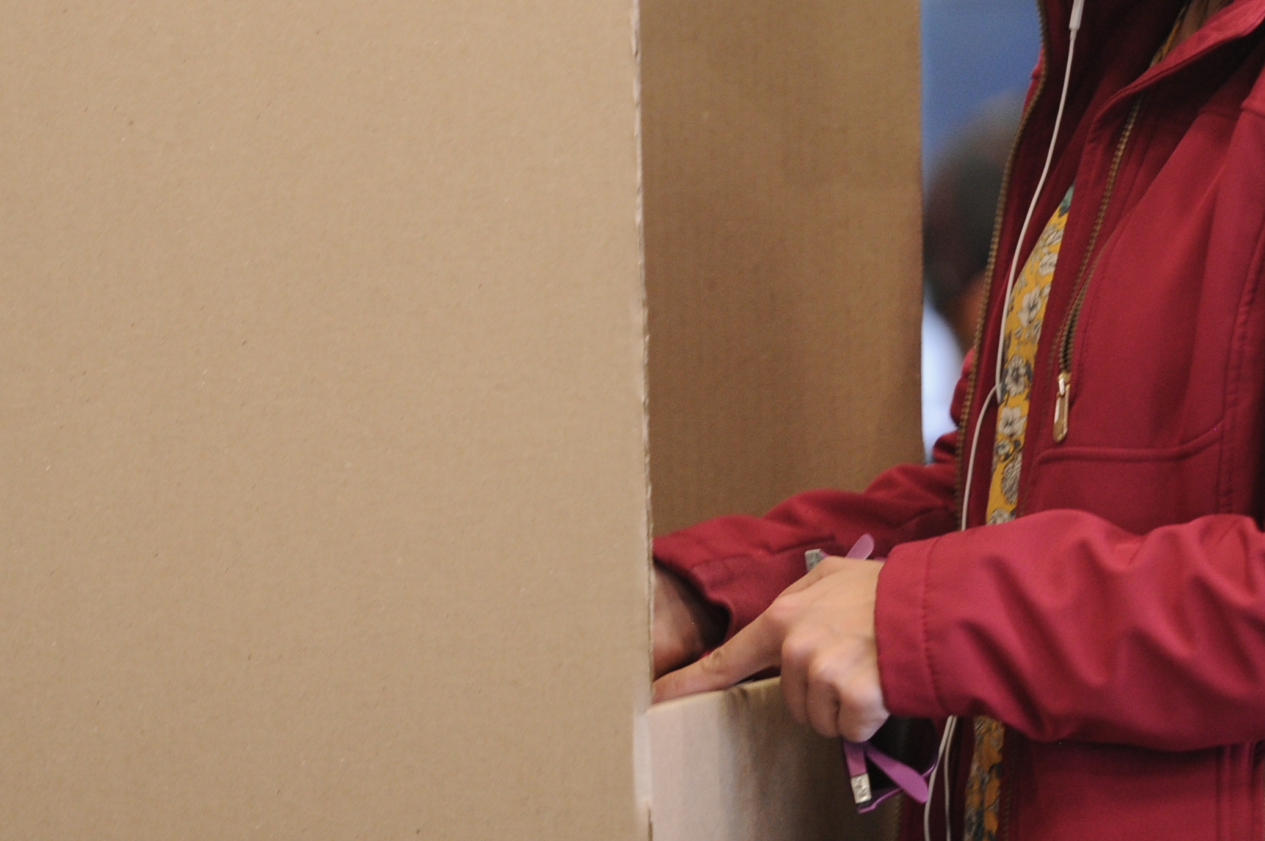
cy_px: -66
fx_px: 16327
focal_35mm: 465
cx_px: 515
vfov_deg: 2.9
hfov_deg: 4.4
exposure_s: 1/100
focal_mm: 200
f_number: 2.8
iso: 1600
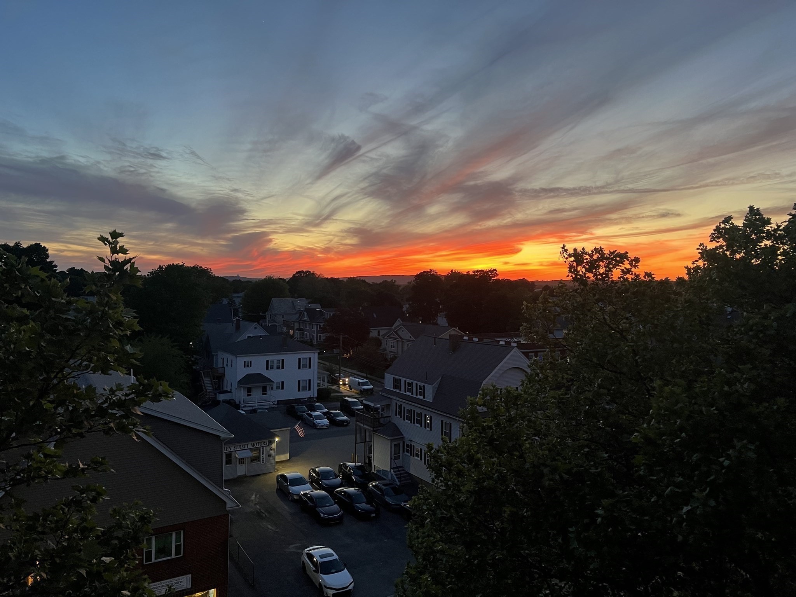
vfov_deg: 53.1
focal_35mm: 26
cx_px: 398
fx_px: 598
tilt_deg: -1.3
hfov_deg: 67.3
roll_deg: -0.8
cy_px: 298
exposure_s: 1/60
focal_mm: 5.7
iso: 200
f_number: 1.5
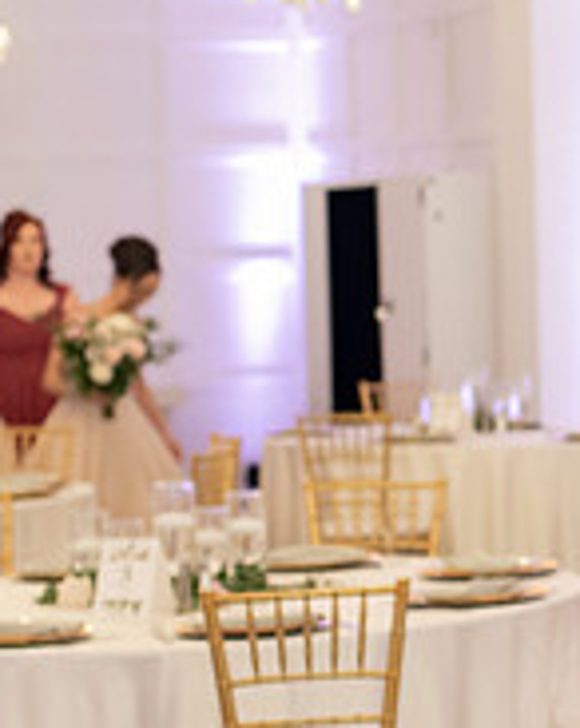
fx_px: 3202
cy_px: 424
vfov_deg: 12.9
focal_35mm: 149
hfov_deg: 9.9
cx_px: 945
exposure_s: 1/200
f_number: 2.8
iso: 1600
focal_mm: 50
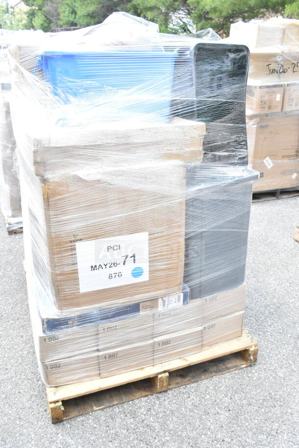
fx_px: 411
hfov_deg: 40.0
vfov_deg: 57.2
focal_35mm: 33
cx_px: 150
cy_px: 224
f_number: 9
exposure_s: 1/320
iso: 1600
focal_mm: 22
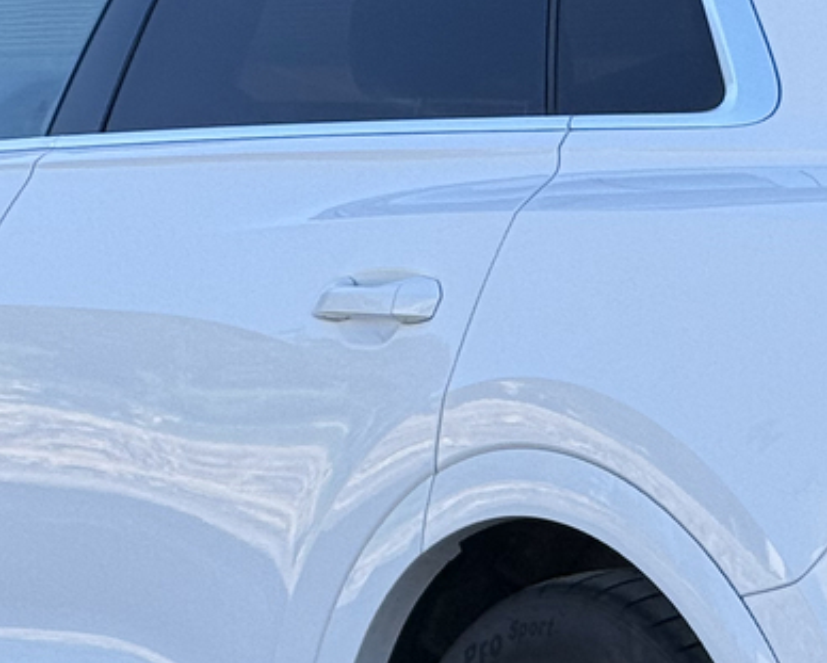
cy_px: 571
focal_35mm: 193
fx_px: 4727
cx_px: 919
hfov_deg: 9.9
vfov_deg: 8.0
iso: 64
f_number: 1.78
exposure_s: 1/1678
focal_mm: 6.76
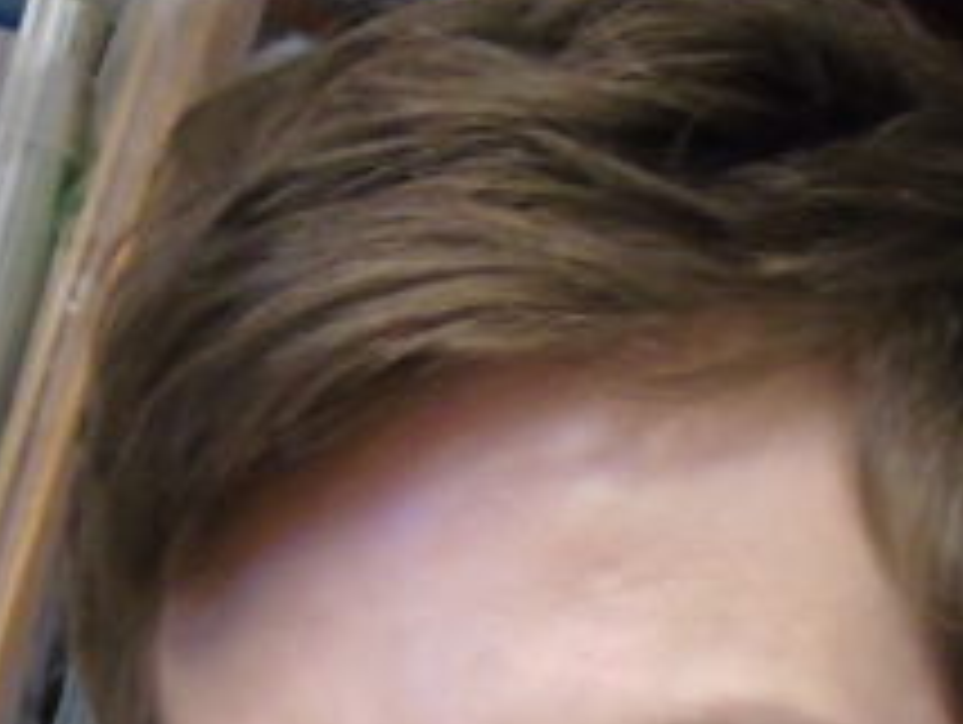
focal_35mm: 220
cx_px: 837
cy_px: 1264
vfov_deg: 6.6
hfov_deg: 9.0
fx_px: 6127
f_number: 4.1
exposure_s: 1/25
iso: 400
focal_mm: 8.2
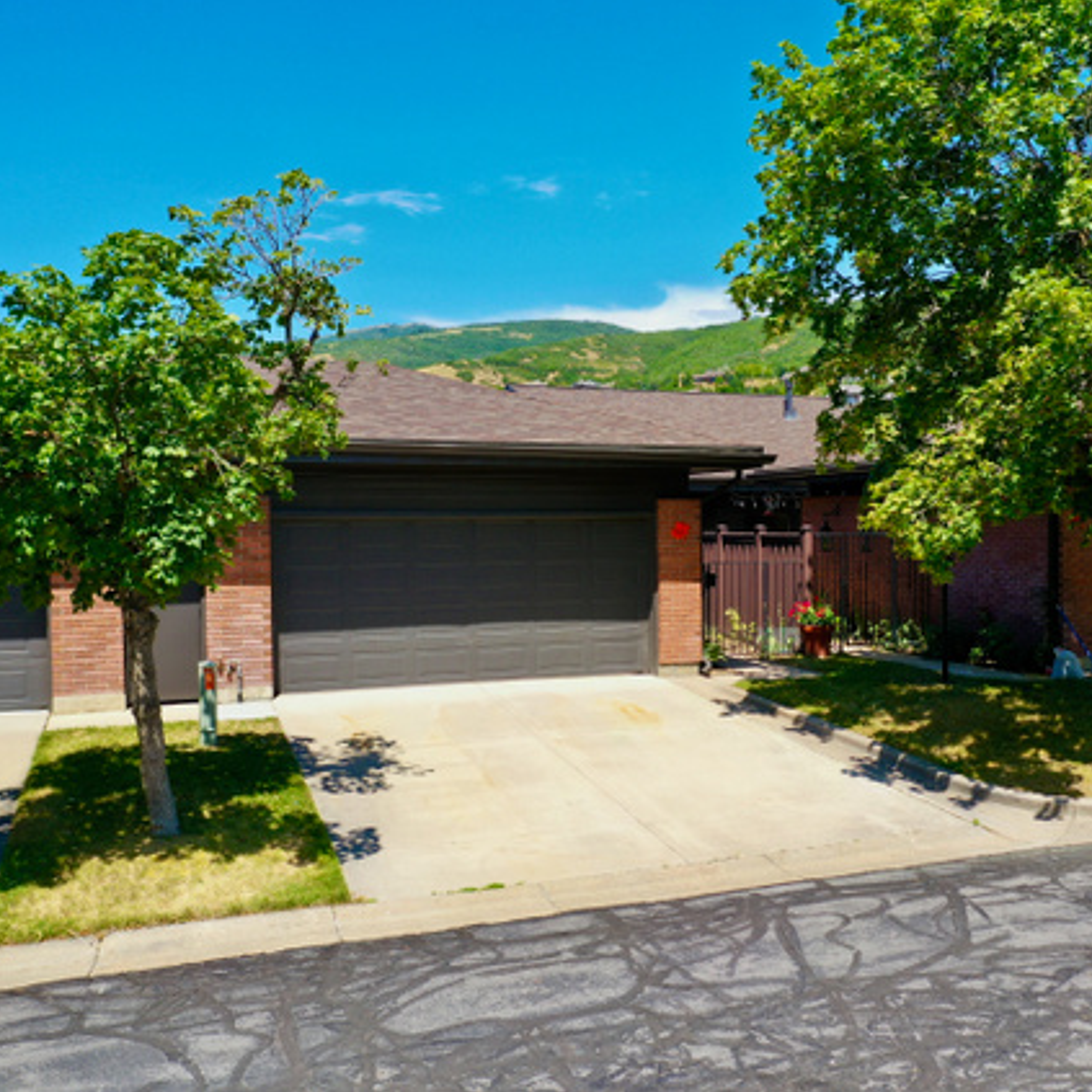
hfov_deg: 45.6
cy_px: 543
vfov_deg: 46.0
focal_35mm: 36
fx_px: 1285
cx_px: 700
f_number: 4.5
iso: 100
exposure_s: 1/120
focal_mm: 10.26
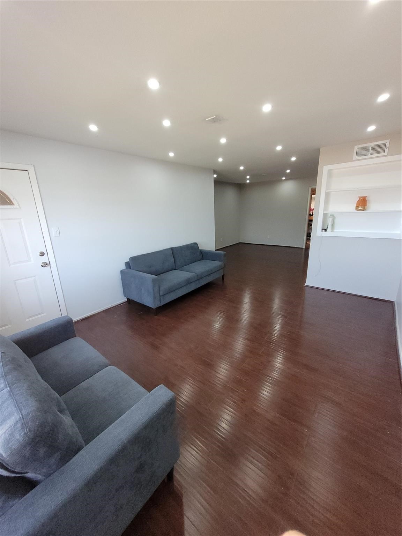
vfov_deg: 106.2
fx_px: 201
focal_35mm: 13
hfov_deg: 89.9
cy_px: 268
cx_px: 201
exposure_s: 1/60
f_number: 2.2
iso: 160
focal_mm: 1.74
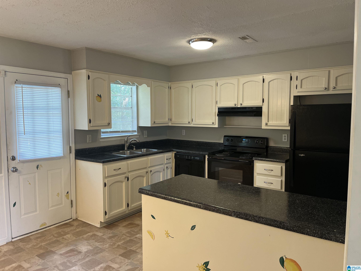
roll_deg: +0.1
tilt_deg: -4.1
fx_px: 271
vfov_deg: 53.1
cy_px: 136
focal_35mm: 26
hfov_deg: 67.3
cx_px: 180
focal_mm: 5.1
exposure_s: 1/120
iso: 125
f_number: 1.6
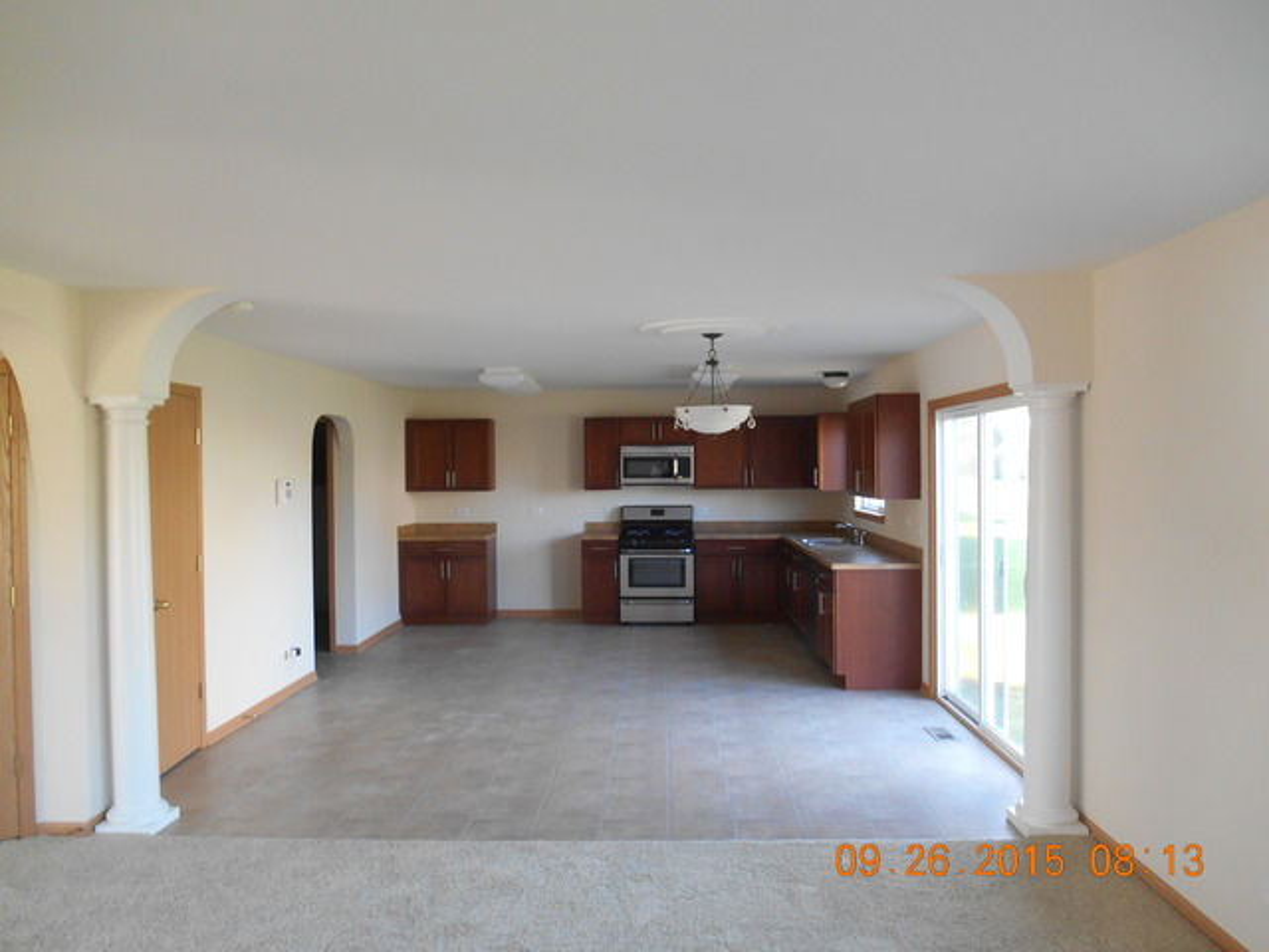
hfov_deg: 67.3
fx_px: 953
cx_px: 634
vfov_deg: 53.1
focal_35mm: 26
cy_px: 476
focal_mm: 4.7
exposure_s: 1/30
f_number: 3.4
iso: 200
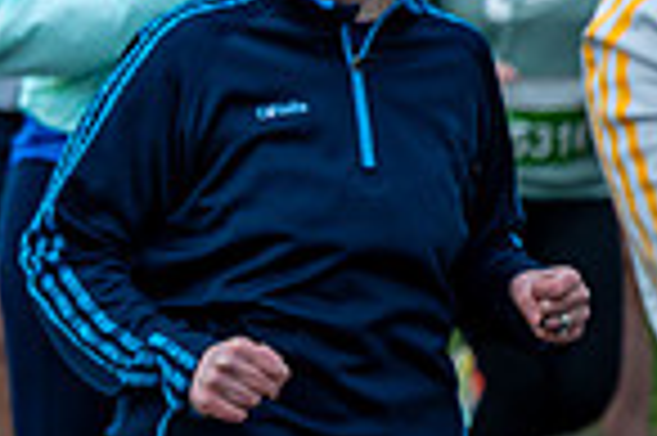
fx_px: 5068
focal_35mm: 278
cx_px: -508
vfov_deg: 4.9
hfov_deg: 7.2
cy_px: -106
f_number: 2.8
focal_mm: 70
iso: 360
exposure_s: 1/1250
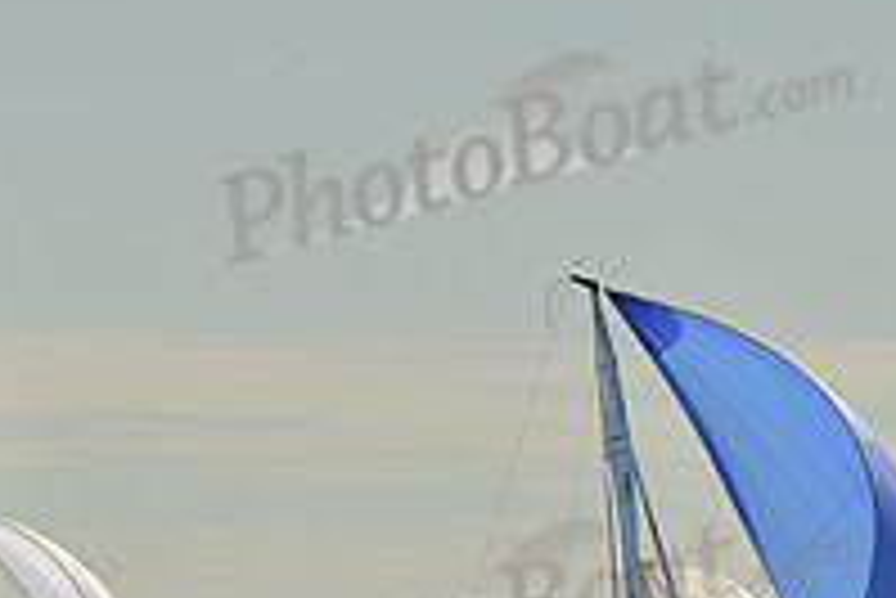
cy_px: 443
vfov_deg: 2.4
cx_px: -9
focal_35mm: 583
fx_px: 14520
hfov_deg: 3.5
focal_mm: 200
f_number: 9
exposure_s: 1/1000
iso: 200
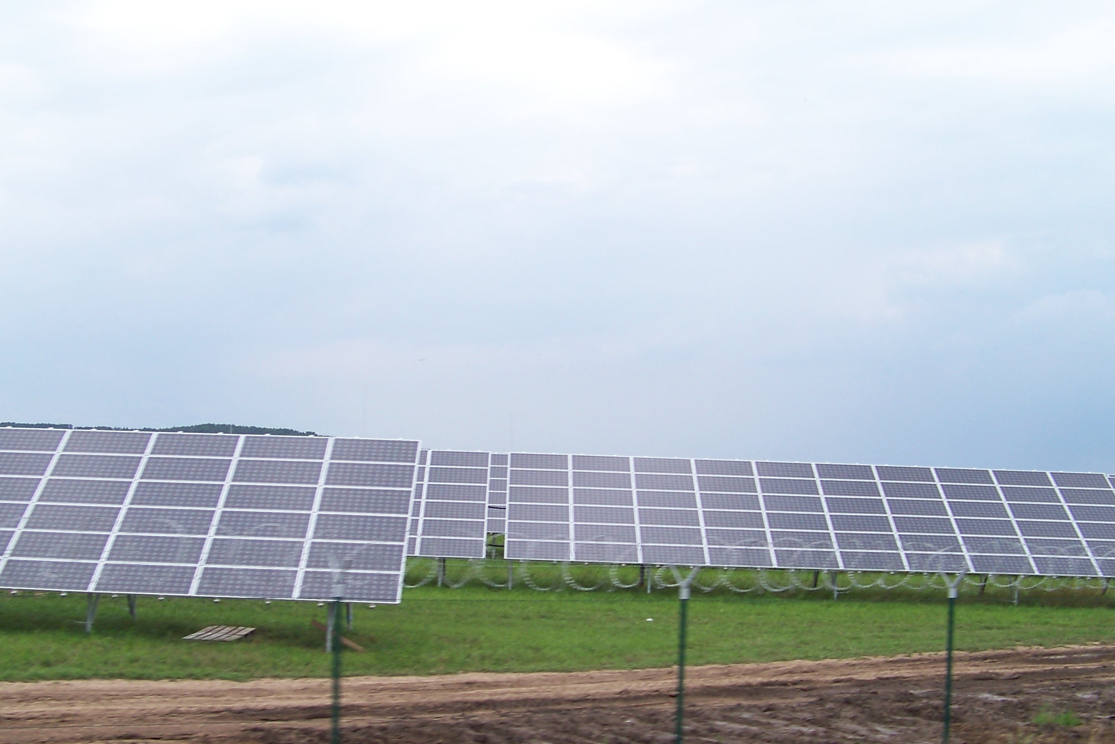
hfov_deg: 38.8
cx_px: 479
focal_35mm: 51
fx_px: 1580
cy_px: 464
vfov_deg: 26.4
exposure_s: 1/320
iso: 64
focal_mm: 5.85
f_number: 2.8
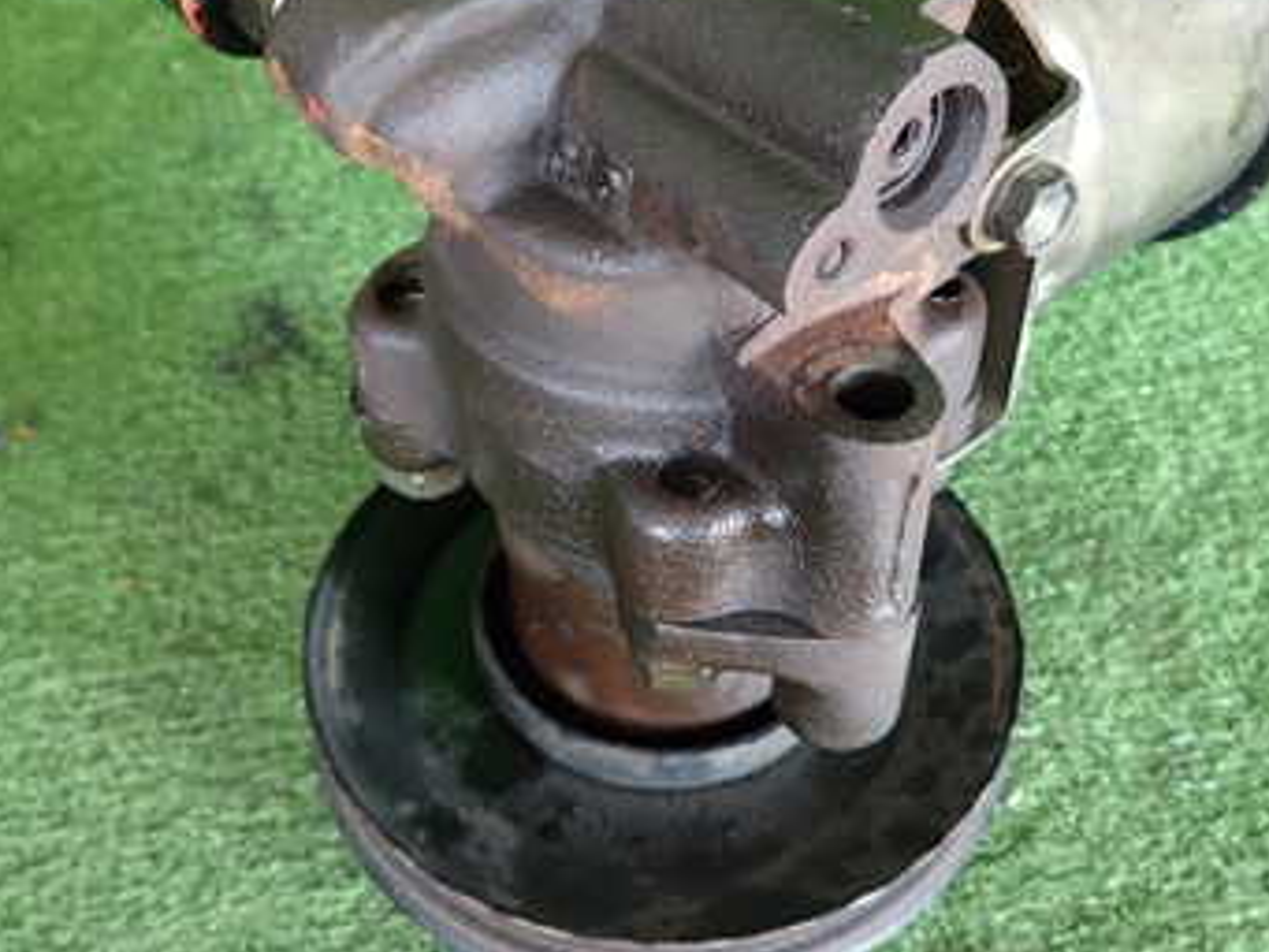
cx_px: 677
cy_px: 305
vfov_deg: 32.6
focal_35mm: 44
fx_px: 1614
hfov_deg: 42.9
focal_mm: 4.5
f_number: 2
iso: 200
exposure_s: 1/30
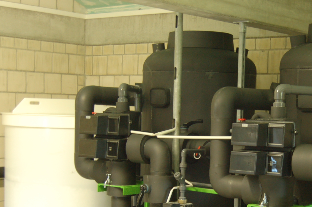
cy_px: 153
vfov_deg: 18.3
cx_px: 233
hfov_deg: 27.0
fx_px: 640
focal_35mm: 74
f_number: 4.2
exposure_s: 1/8
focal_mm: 28
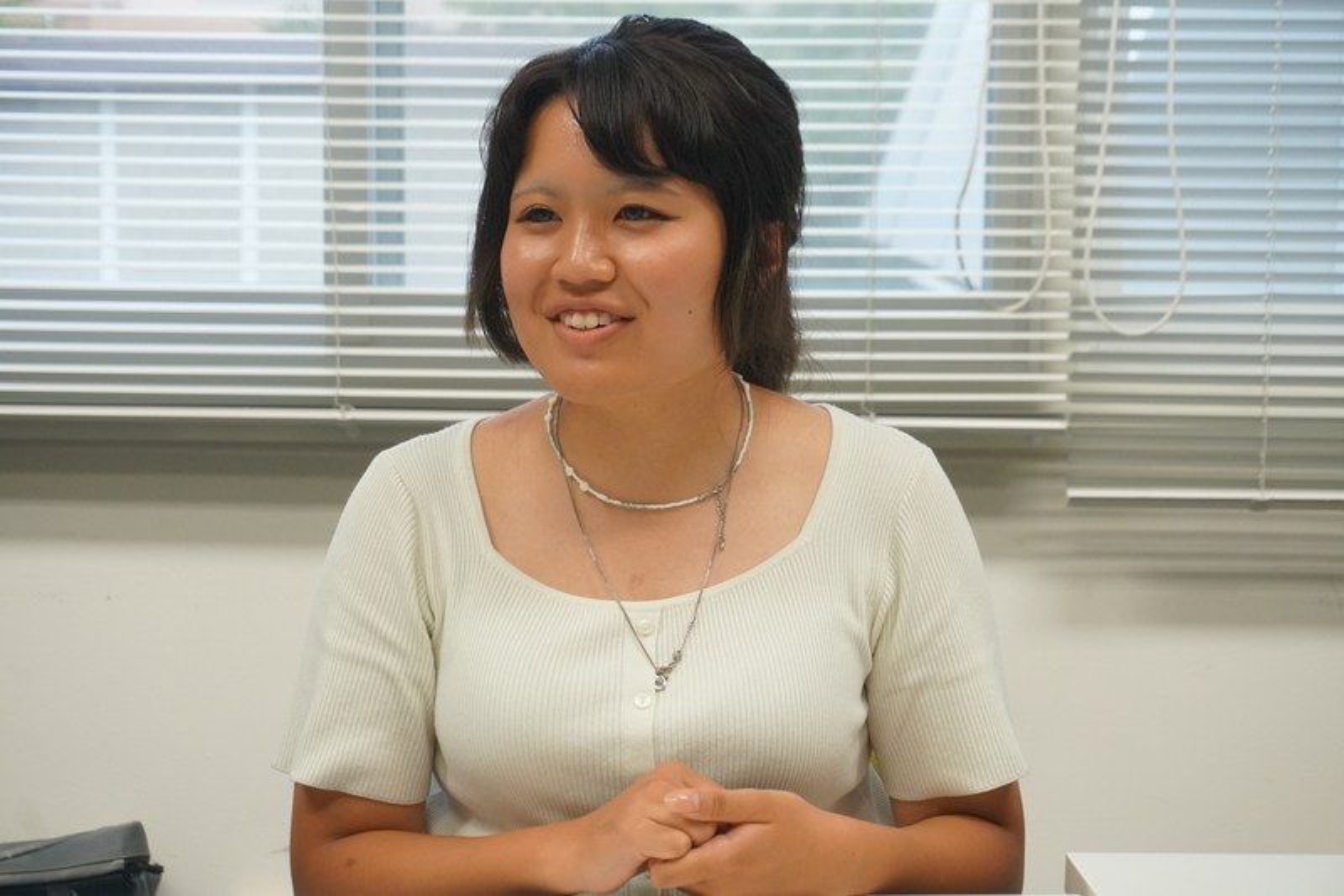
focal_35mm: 75
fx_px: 2799
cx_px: 672
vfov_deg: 18.2
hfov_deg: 27.0
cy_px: 448
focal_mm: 50
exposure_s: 1/160
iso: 2000
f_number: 5.6
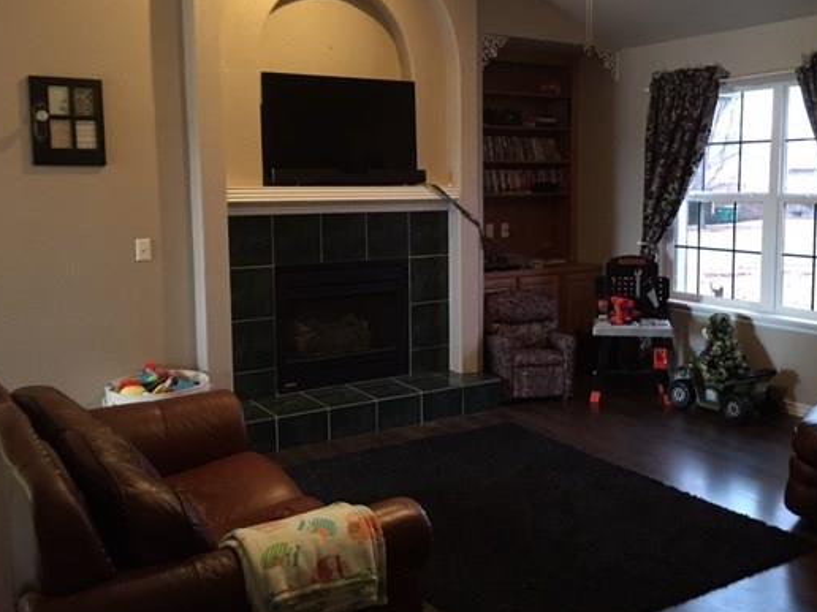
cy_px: 275
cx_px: 484
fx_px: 850
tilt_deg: -4.3
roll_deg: +0.3
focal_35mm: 36
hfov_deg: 51.1
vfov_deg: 39.6
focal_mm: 4.15
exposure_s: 1/4
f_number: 2.2
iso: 80
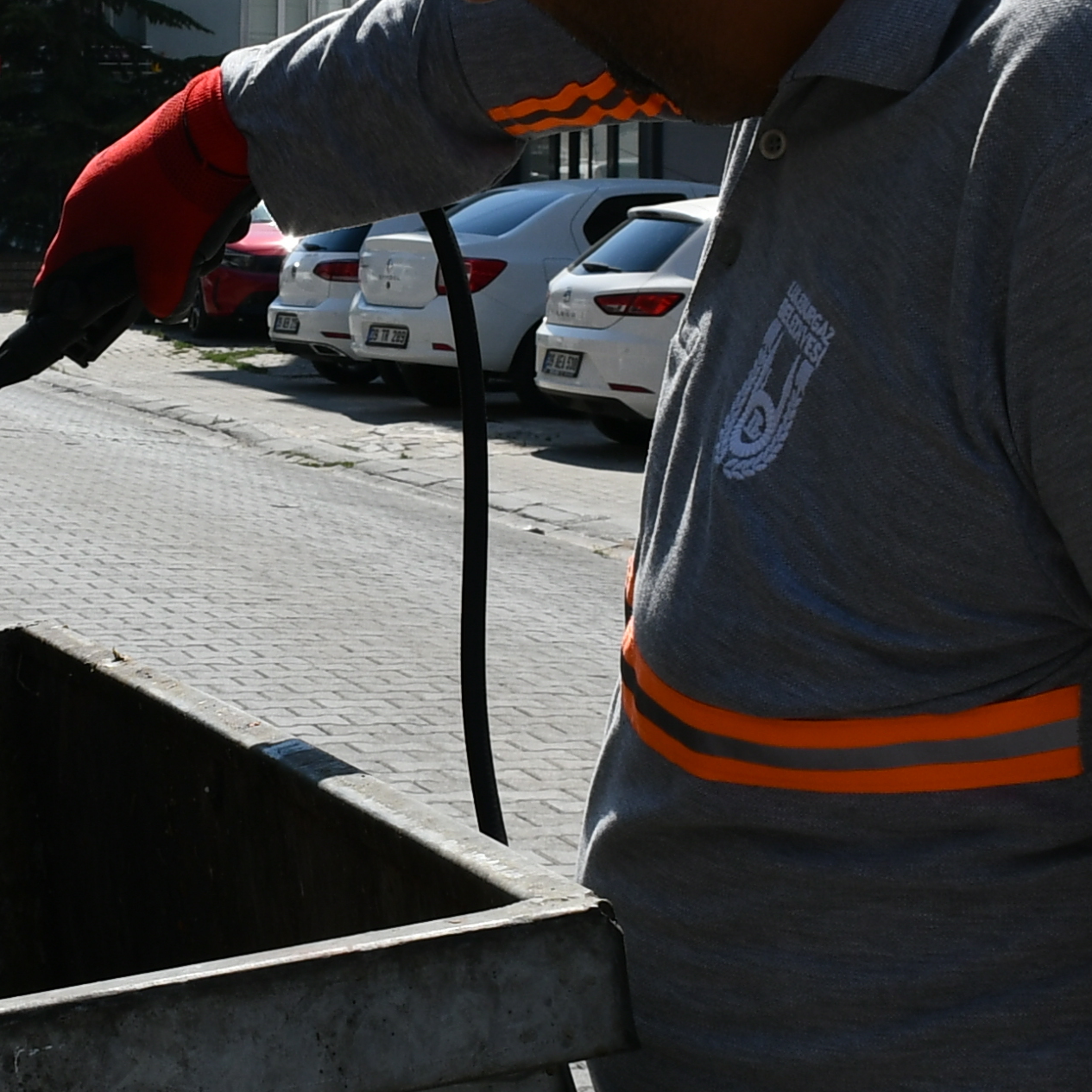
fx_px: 3605
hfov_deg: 17.1
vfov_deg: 17.2
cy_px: 308
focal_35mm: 101
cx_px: 185
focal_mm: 18
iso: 100
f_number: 9
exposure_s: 1/320
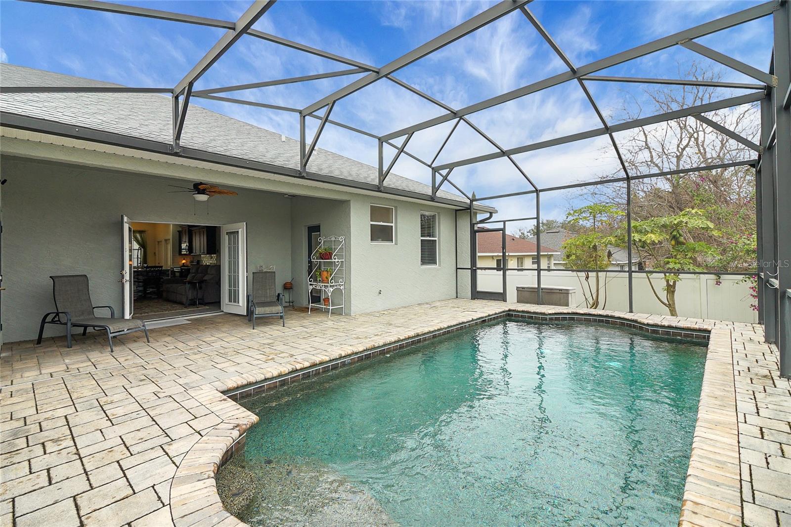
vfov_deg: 77.3
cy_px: 264
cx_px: 396
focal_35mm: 15
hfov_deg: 100.4
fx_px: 330
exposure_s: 1/80
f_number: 7.1
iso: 200
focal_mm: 10
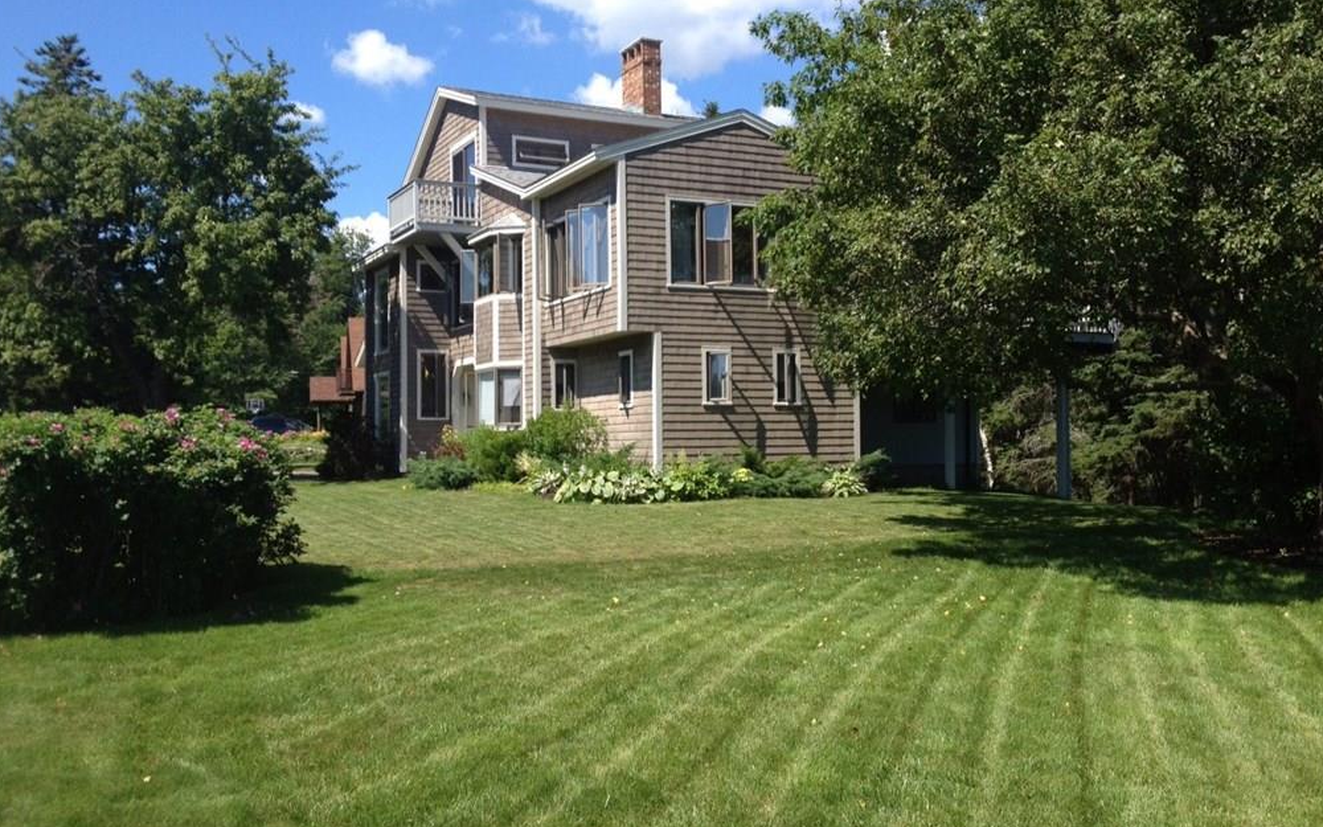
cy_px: 398
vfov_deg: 33.6
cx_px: 648
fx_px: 1370
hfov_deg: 51.5
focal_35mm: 38
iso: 64
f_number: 2.4
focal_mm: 4.28
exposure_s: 1/1104
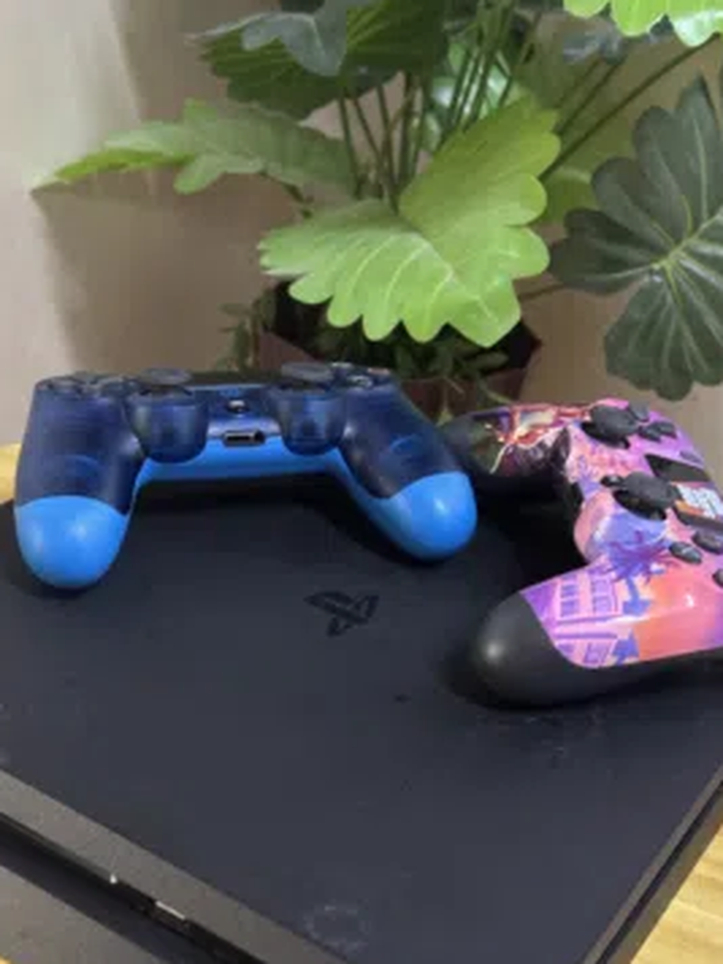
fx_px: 1504
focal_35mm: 54
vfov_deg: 35.5
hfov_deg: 27.0
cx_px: 385
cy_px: 498
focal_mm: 6.86
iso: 500
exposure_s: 1/25
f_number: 1.78
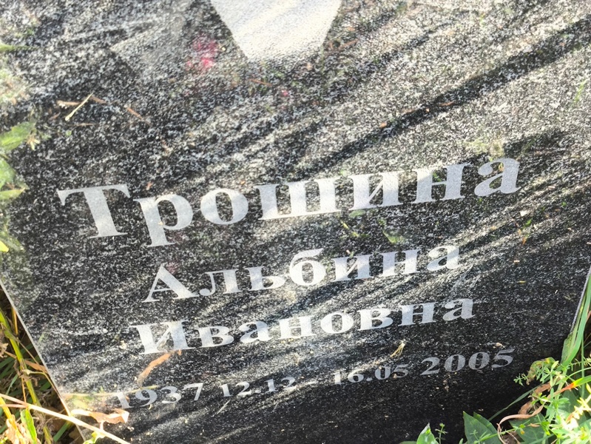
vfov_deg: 29.1
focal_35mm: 50
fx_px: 854
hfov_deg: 38.2
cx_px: 296
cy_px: 222
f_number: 1.7
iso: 50
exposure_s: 1/60
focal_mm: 4.71
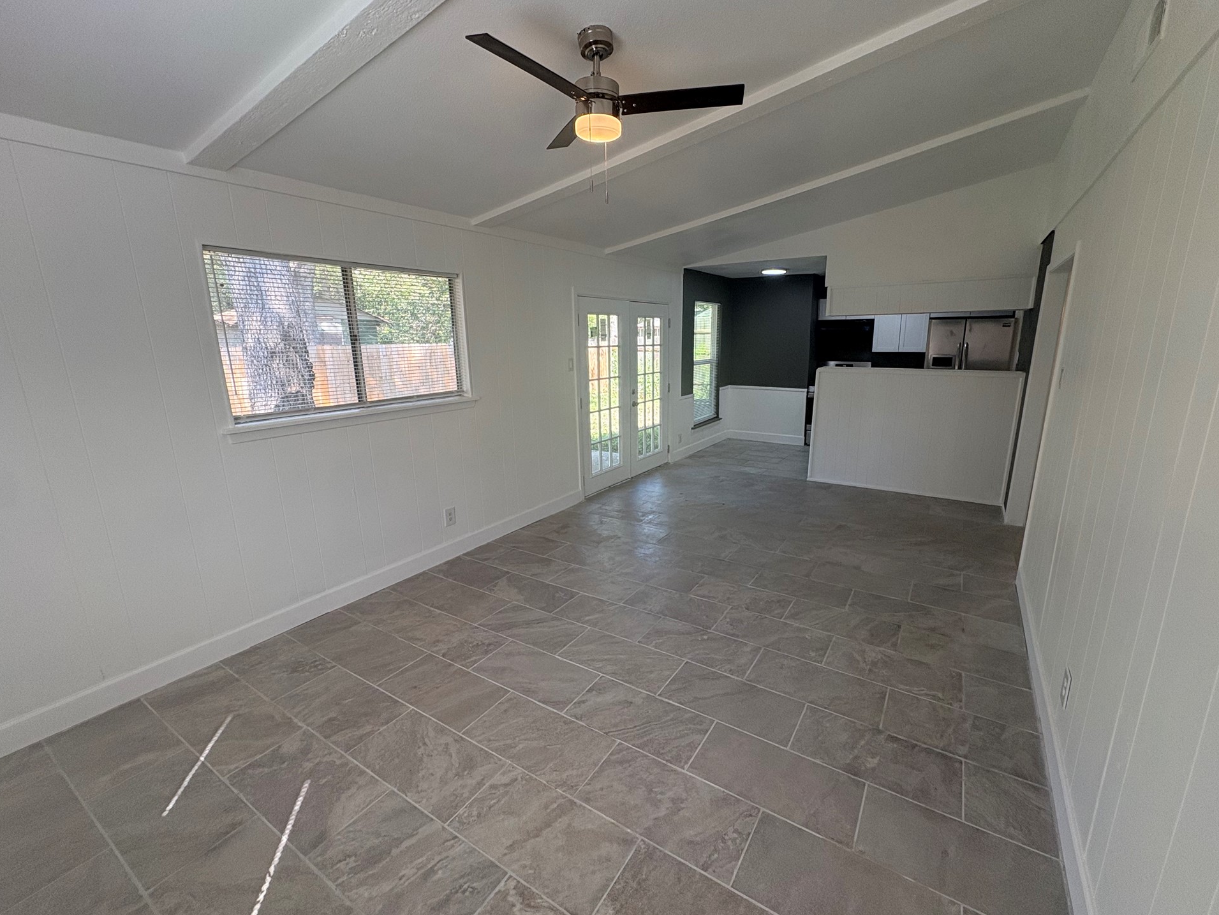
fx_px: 528
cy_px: 449
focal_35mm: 15
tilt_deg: -12.0
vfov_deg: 81.8
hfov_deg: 98.0
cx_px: 647
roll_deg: +0.5
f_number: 2.2
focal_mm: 2.22
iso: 80
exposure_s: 1/104
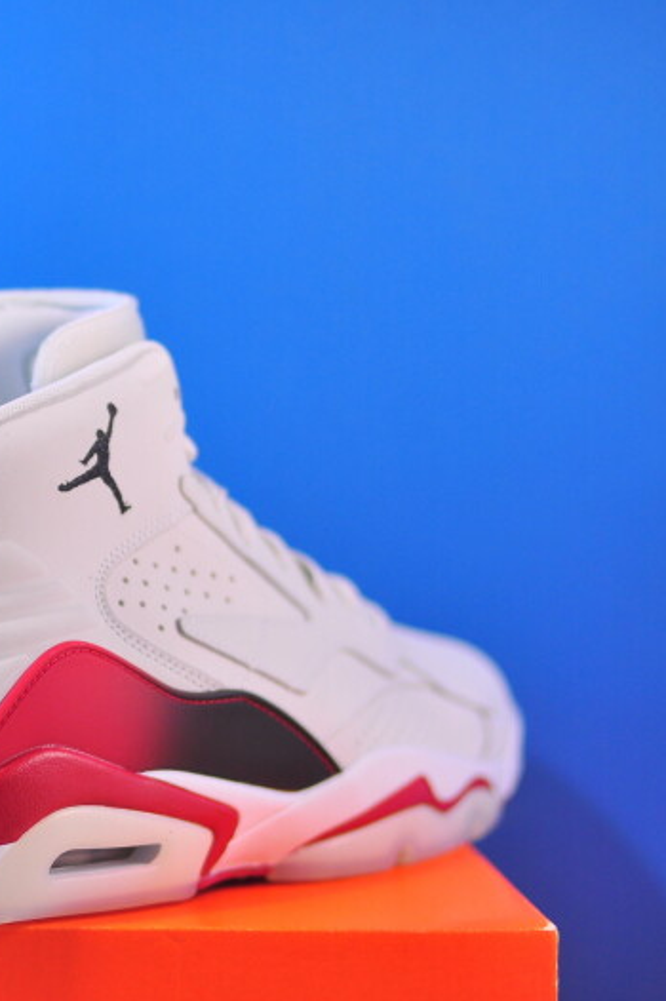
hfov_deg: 11.8
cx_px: -89
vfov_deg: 18.0
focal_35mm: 114
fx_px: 3167
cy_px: 503
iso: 250
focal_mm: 50
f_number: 2
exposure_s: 1/320
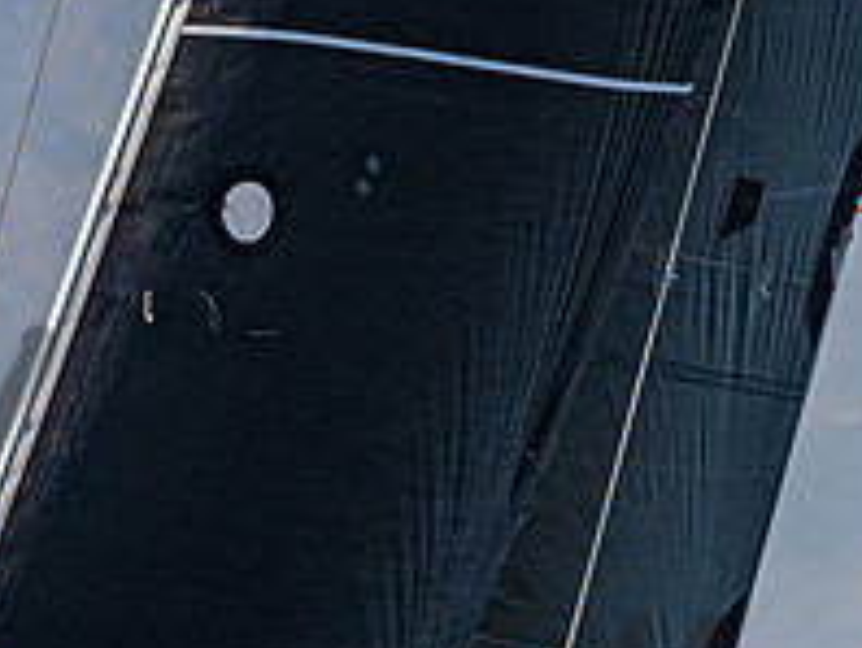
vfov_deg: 1.0
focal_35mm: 1542
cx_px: 342
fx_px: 38445
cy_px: 626
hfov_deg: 1.3
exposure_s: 1/4000
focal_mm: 400
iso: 320
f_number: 5.6
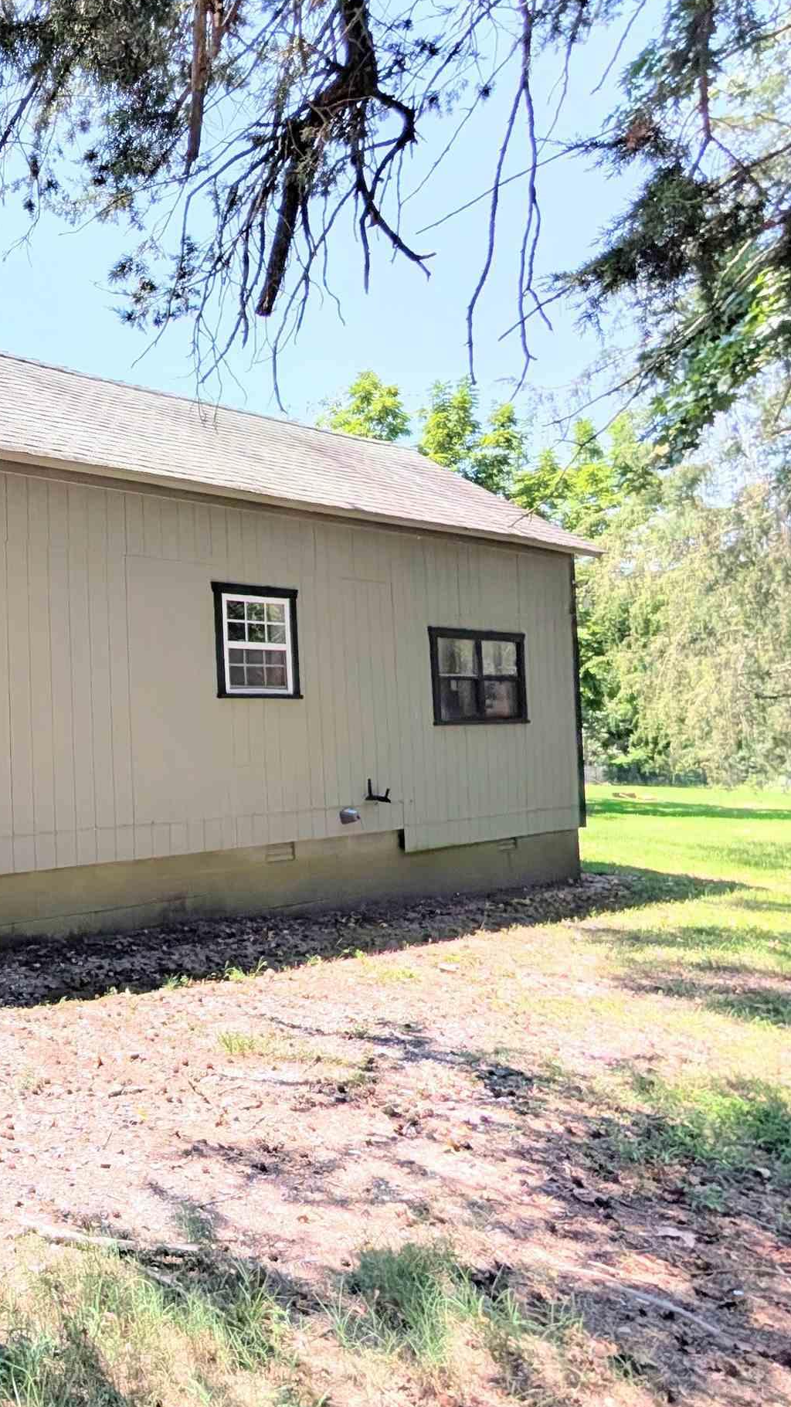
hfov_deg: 40.4
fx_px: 821
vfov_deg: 81.1
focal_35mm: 22
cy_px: 669
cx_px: -101
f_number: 1.7
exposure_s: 1/2342
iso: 52
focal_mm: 2.02
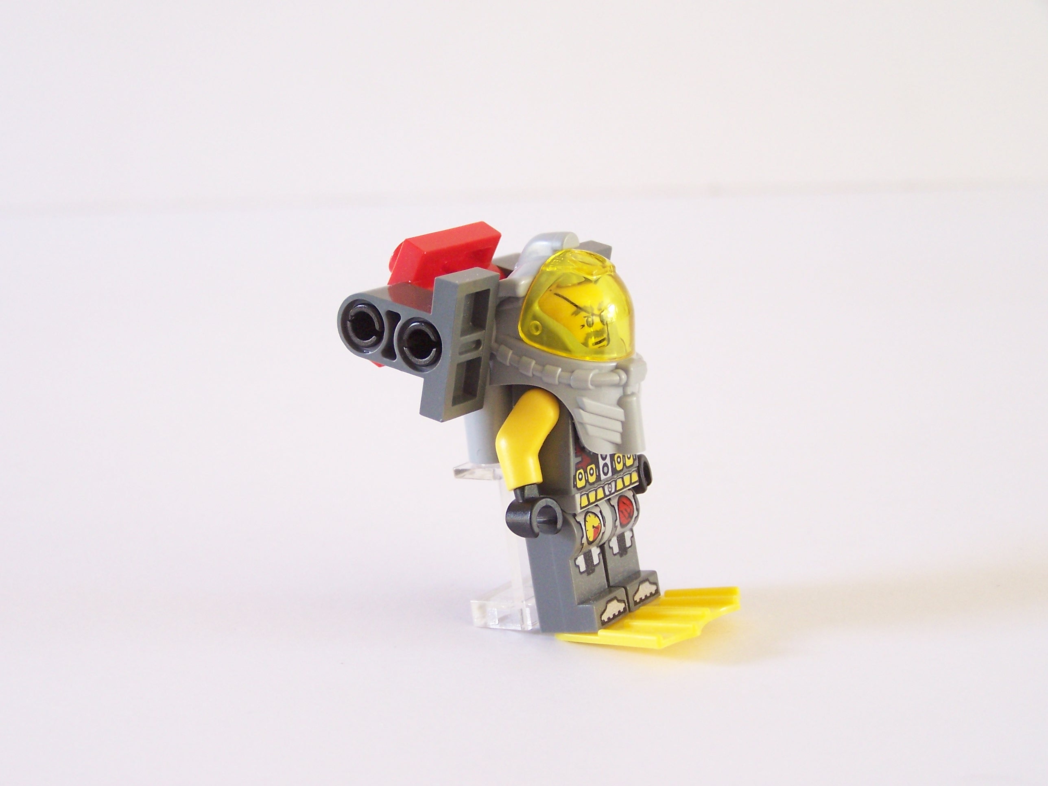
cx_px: 524
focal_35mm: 67
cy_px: 393
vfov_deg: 21.9
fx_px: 2028
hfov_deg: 29.0
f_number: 3.2
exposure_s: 1/20
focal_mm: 11.1
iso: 200
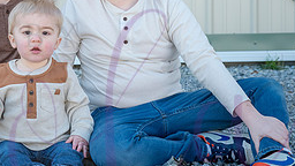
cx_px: 73
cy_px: 33
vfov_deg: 9.5
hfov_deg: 16.7
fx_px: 1001
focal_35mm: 128
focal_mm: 54
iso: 400
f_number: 5
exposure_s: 1/640
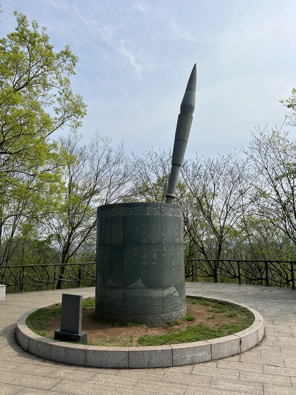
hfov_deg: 53.1
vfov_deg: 67.3
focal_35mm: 26
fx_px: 296
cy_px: 198
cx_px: 148
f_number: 1.5
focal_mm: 5.7
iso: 50
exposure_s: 1/7463
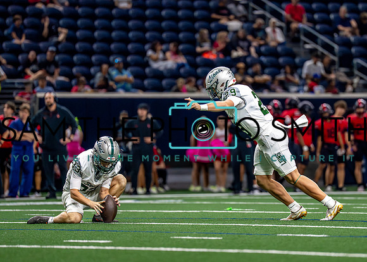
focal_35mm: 314
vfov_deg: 4.6
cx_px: 256
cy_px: 115
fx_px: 3268
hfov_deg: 6.4
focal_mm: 200
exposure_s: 1/2000
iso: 5000
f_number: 2.8
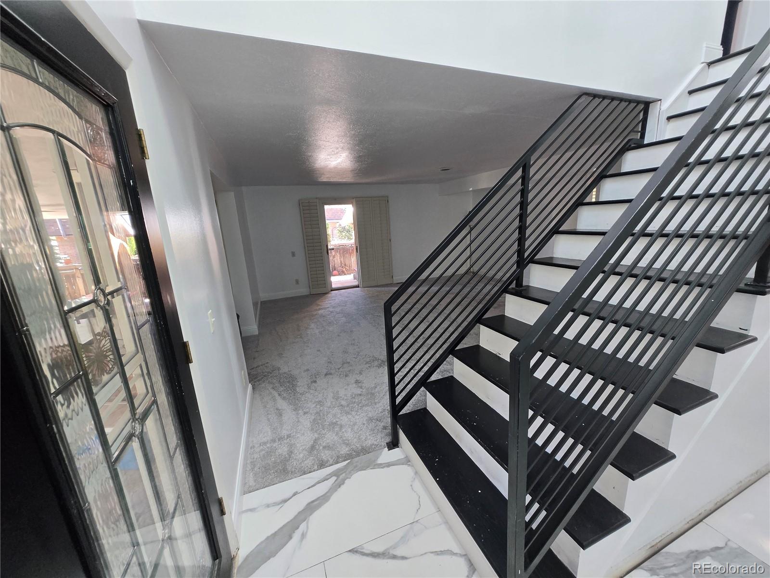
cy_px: 289
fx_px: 289
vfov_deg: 89.9
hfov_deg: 106.2
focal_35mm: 13
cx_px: 385
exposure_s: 1/60
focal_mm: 1.7
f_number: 2.2
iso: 125
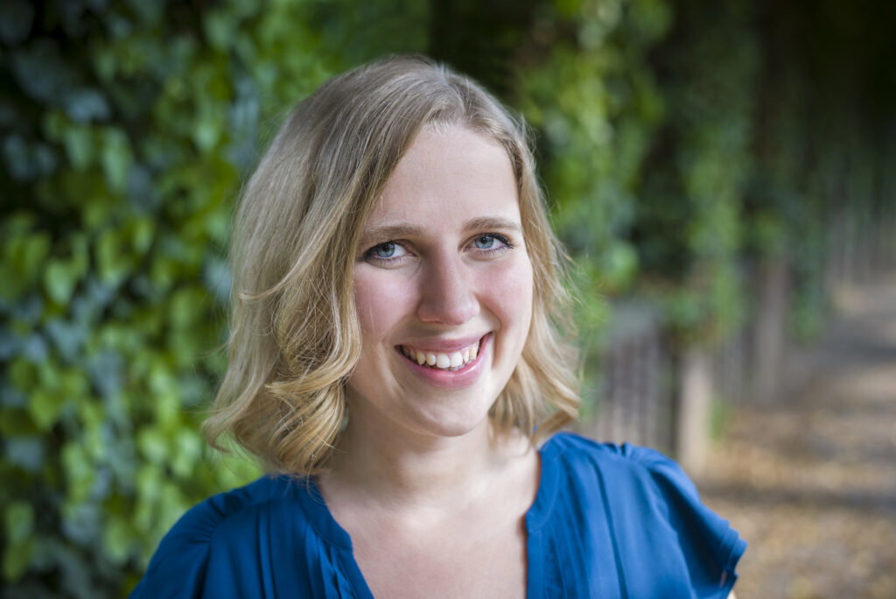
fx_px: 1245
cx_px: 448
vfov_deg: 27.0
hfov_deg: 39.6
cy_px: 300
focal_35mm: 50
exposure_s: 1/200
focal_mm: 50
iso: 320
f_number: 3.2
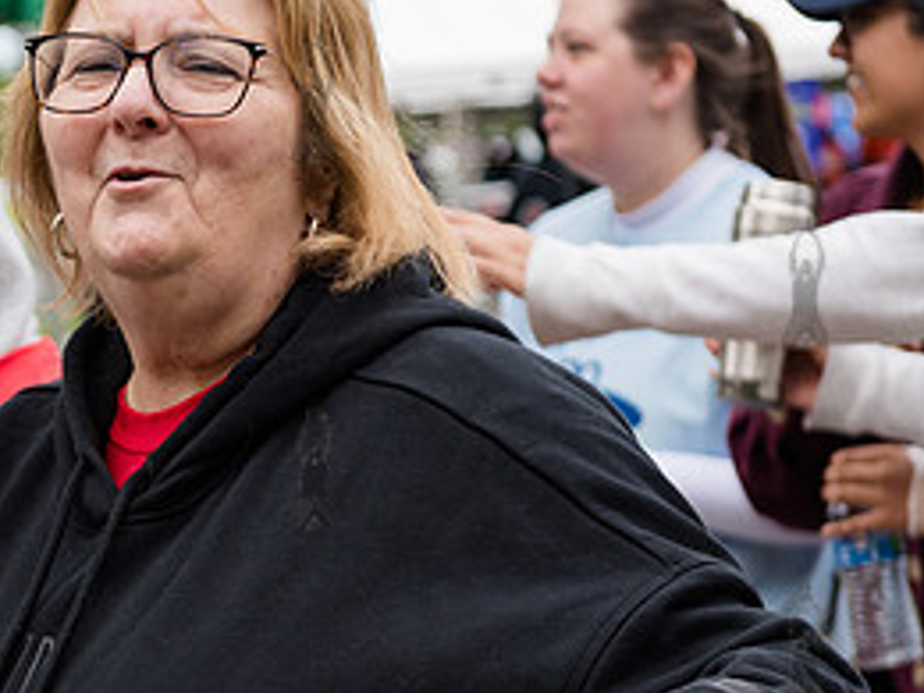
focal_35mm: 159
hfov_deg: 12.3
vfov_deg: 9.3
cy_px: 379
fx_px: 4244
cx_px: 111
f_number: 4
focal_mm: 62
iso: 400
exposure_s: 1/1000
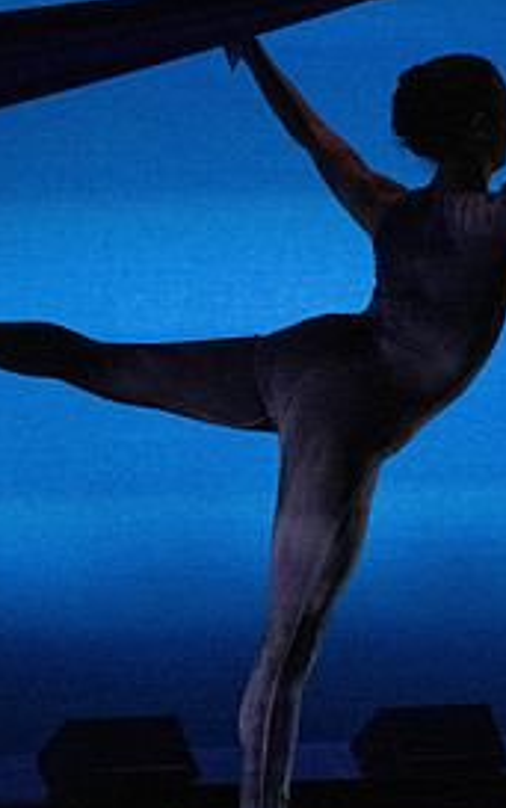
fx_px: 7754
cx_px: 445
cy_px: 329
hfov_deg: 3.7
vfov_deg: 6.0
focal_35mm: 352
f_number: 2.8
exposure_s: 1/500
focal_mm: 140
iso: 5000
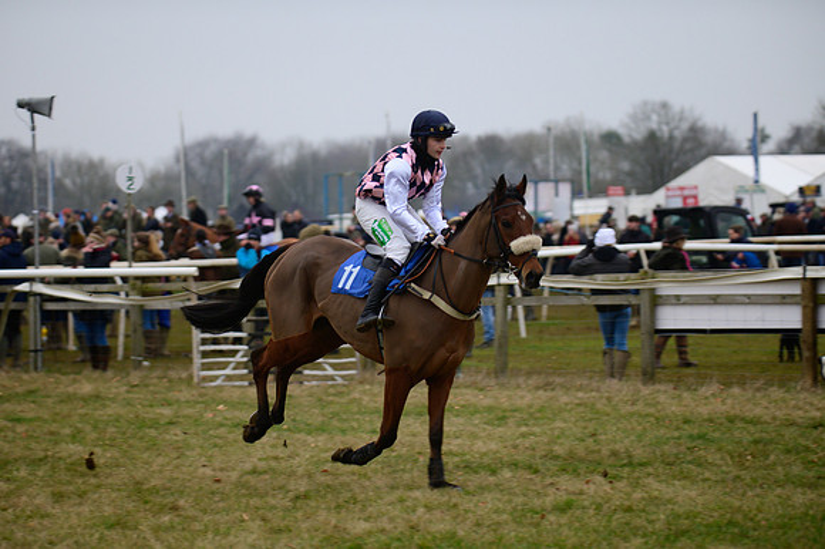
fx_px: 3321
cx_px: 412
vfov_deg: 9.5
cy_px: 274
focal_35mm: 145
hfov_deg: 14.2
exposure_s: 1/250
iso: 1250
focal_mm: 145
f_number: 4
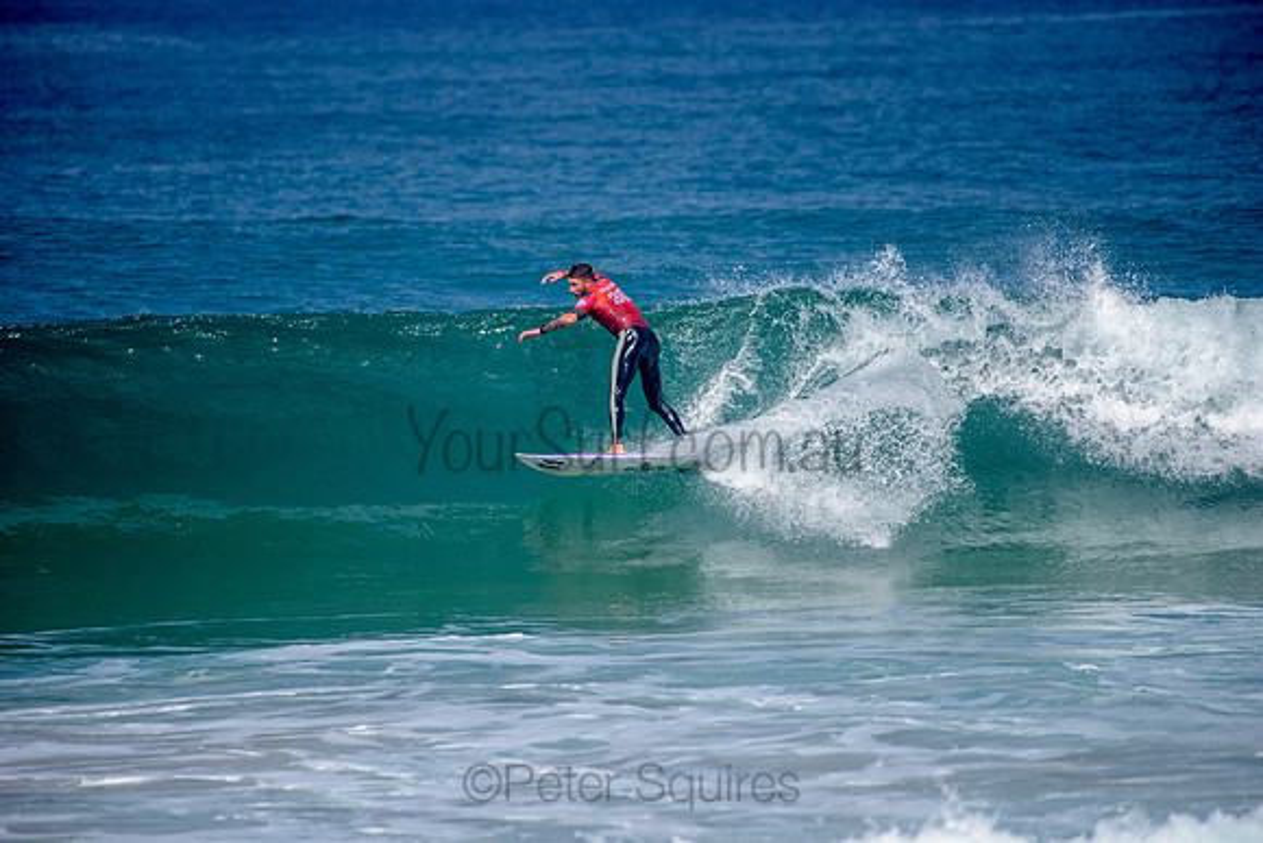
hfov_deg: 4.1
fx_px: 17548
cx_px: 632
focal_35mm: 500
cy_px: 422
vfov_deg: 2.8
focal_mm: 500
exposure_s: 1/2000
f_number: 5.6
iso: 125
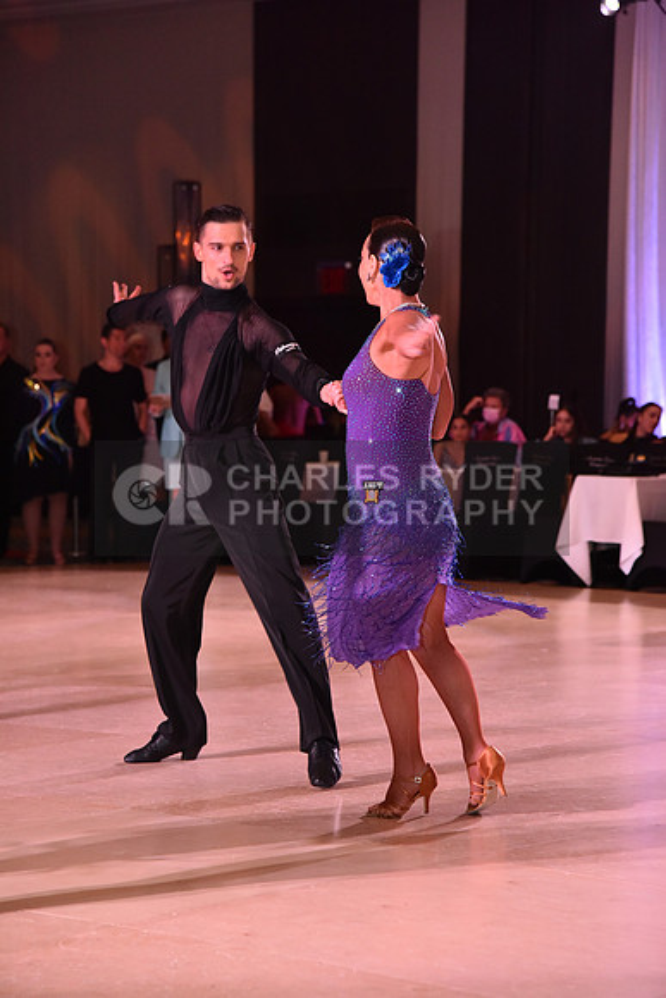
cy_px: 499
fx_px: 2718
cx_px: 333
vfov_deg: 20.8
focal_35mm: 98
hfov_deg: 14.0
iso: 2500
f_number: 5
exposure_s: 1/320
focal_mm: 98
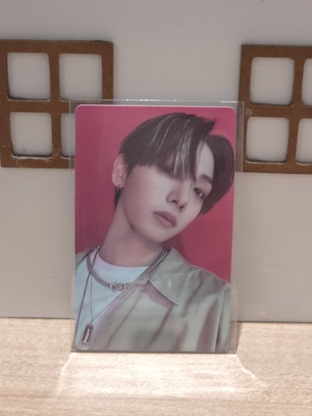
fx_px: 829
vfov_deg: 28.2
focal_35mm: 69
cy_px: 208
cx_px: 156
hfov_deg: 21.3
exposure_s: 1/30
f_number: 2.4
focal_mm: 7
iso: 200
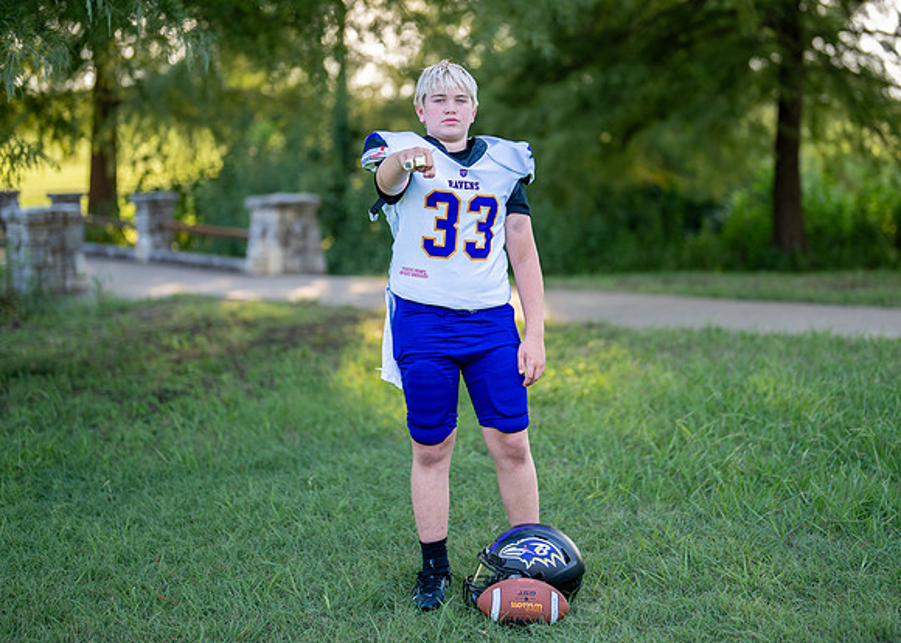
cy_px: 263
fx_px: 1627
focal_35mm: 64
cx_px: 476
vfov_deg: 22.3
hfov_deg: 30.9
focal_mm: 50
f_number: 1.2
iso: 160
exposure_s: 1/2000
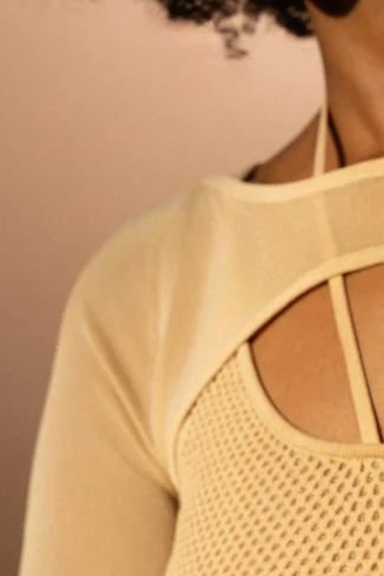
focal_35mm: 146
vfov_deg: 14.0
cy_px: 130
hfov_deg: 9.3
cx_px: 374
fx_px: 2337
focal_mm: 70
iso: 100
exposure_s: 1/160
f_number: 7.1
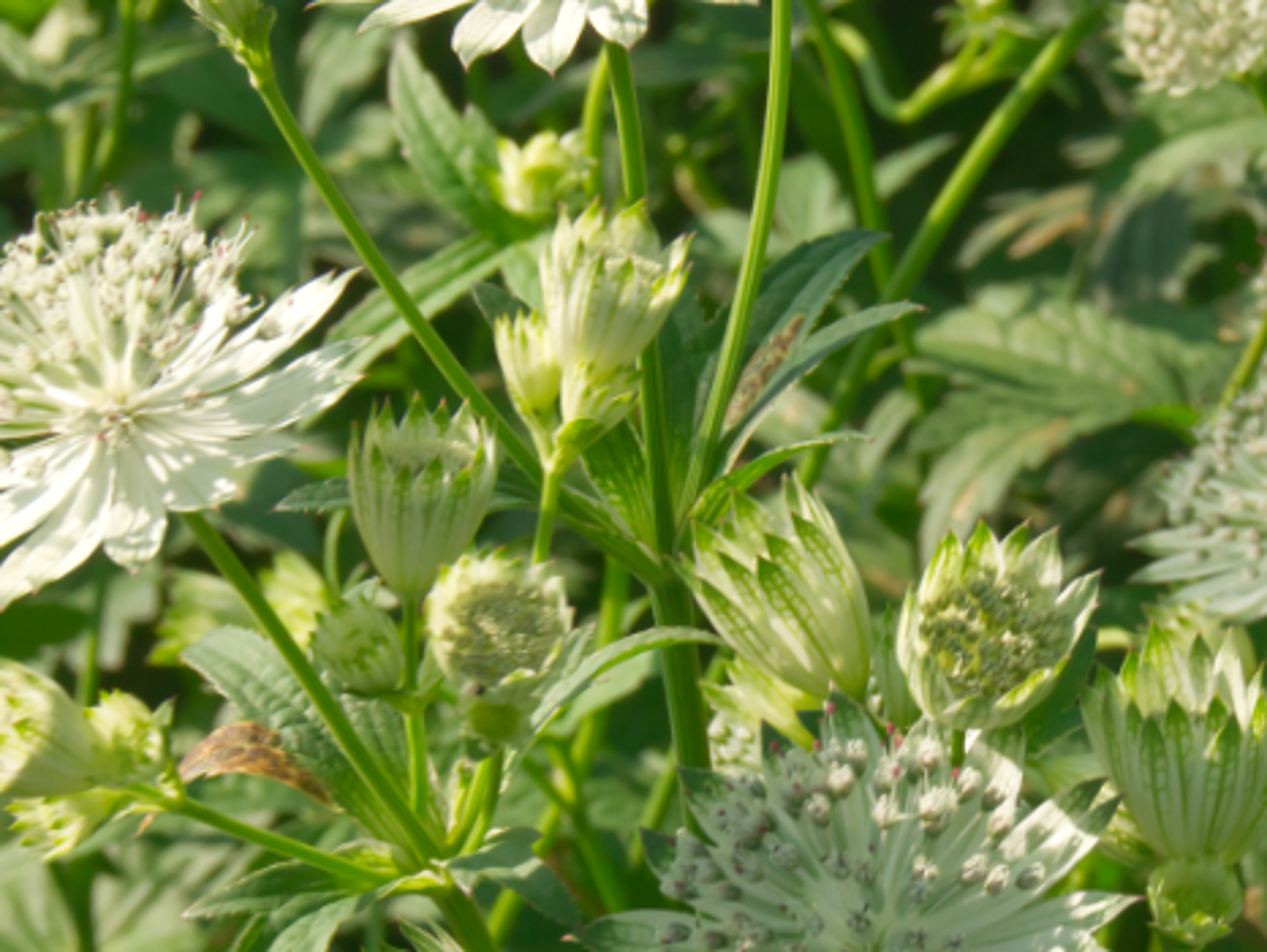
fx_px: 7479
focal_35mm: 204
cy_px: 498
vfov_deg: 7.3
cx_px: 848
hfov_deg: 9.7
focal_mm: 55
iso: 500
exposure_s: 1/100
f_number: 16
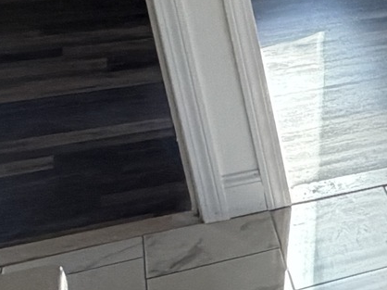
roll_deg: -1.5
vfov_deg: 14.2
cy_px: 46
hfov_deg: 12.0
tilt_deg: -16.5
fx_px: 1151
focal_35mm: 103
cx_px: 1092
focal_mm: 2.22
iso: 100
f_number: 2.2
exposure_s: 1/120
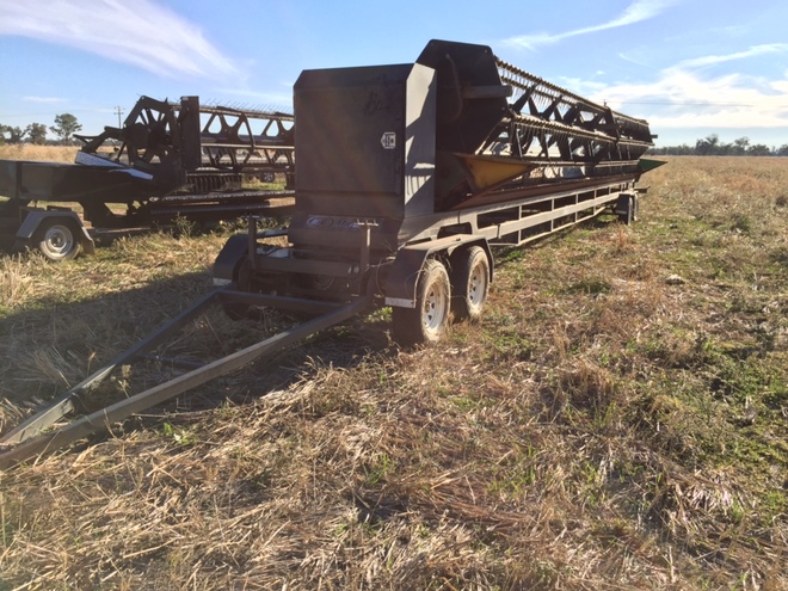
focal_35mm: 29
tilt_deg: -10.5
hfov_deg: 61.7
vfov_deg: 48.2
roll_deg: -0.3
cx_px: 394
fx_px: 660
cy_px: 296
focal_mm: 4.15
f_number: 2.2
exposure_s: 1/1236
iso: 32
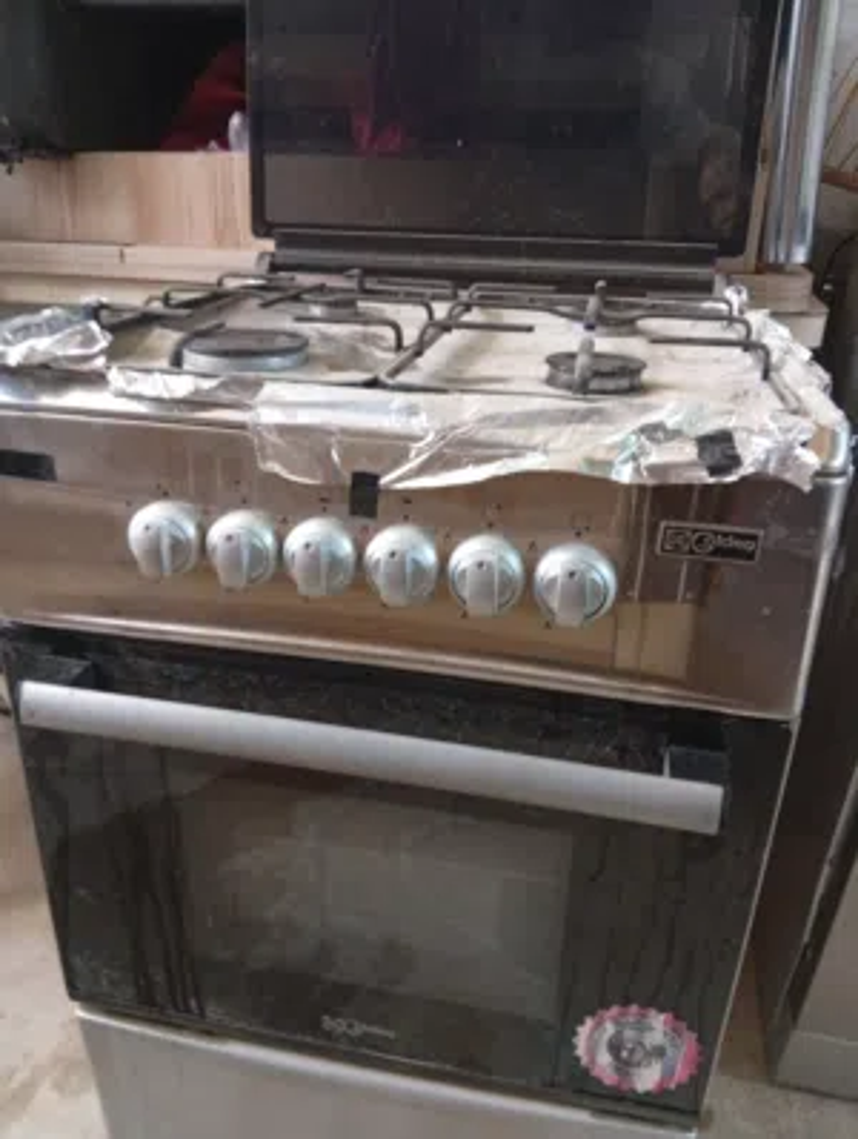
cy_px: 570
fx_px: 857
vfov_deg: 67.2
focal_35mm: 26
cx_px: 429
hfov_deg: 53.2
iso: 671
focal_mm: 3.96
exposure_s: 1/33.3
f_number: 1.8
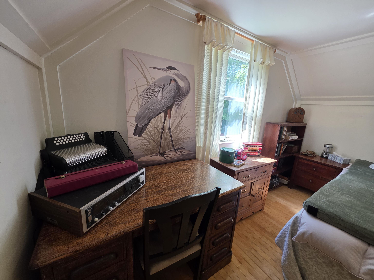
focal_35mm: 13
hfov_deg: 106.2
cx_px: 187
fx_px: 140
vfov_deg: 89.9
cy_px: 140
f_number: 1.9
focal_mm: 2.2
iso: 100
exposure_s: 1/120
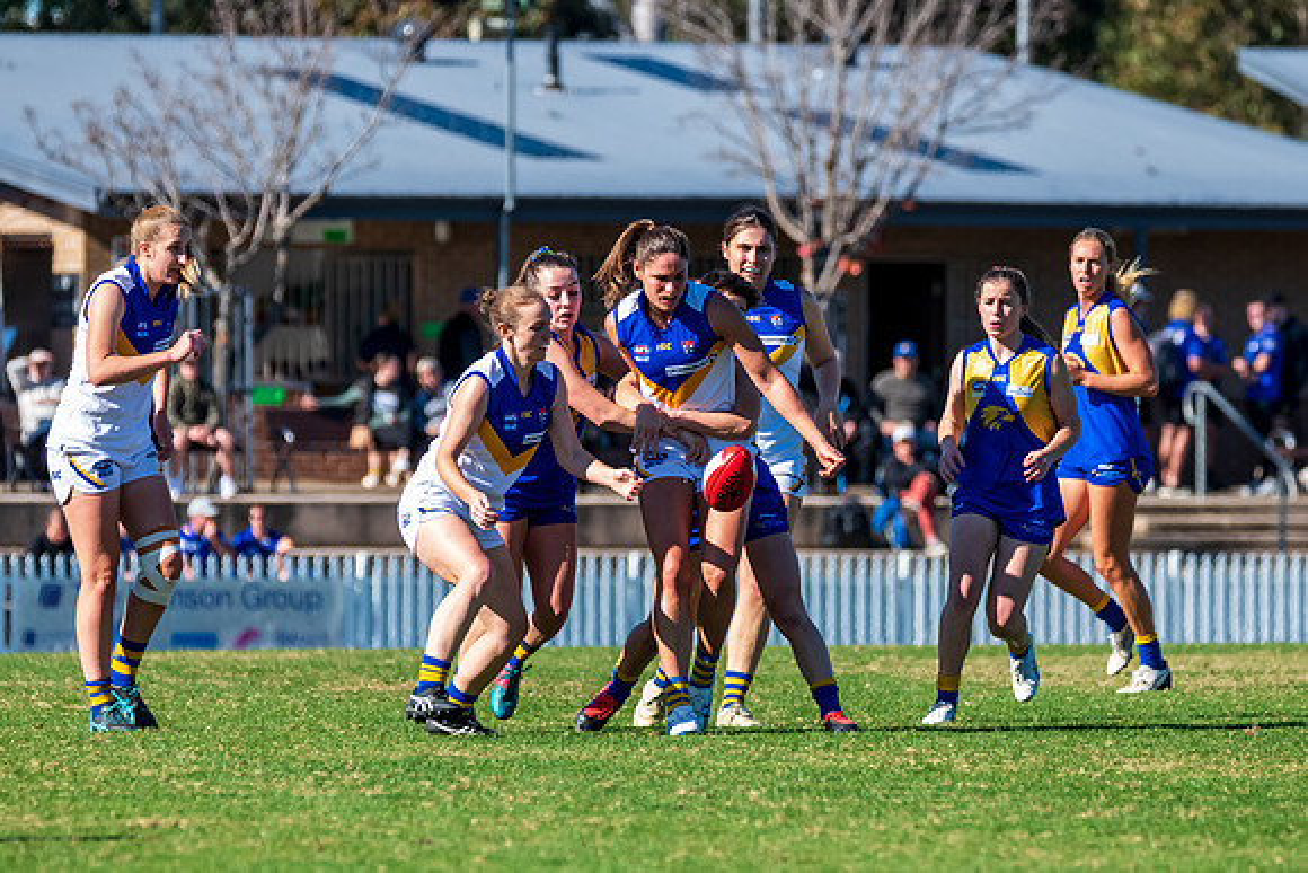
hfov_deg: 4.6
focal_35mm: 453
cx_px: 691
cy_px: 486
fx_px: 16447
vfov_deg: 3.0
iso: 800
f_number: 8
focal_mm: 350
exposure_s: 1/1600
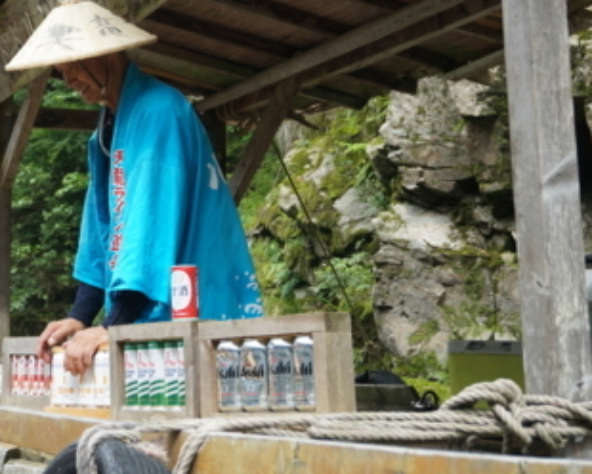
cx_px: 213
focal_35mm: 79
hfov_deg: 24.1
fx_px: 1383
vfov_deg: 18.9
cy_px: 8
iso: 100
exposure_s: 1/80
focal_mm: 29
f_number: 5.6
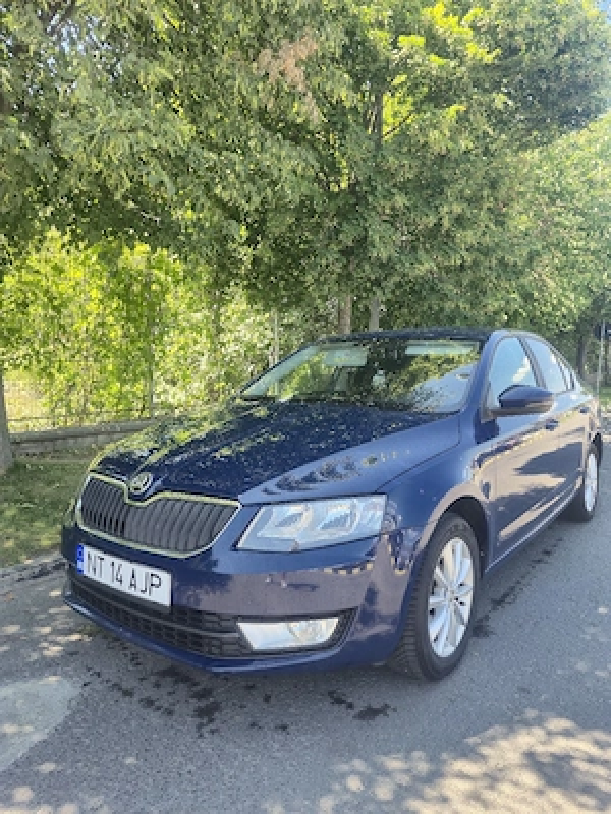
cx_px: 306
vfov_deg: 73.9
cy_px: 407
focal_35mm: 23
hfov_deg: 58.9
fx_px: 541
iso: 25
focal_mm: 5.4
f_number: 1.8
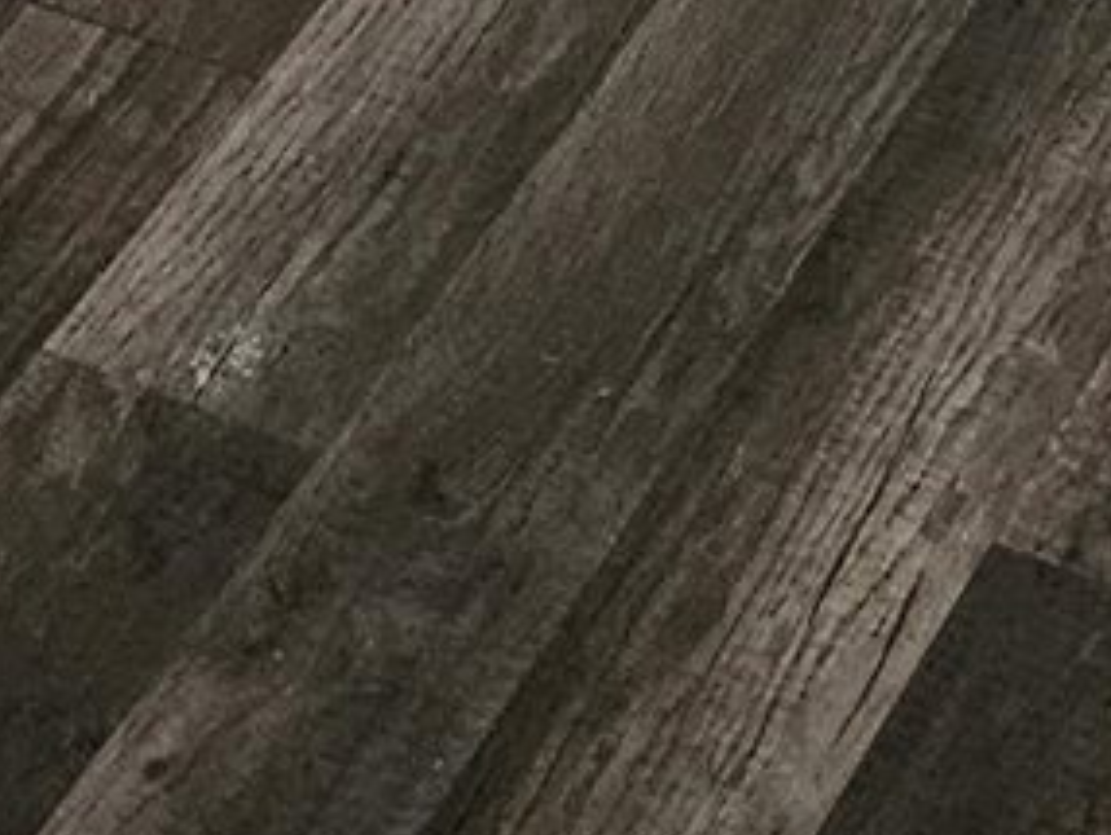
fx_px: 5943
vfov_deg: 6.2
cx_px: 412
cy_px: -2804
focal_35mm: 185
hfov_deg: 10.7
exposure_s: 1/120
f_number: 1.7
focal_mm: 6.3
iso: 1000
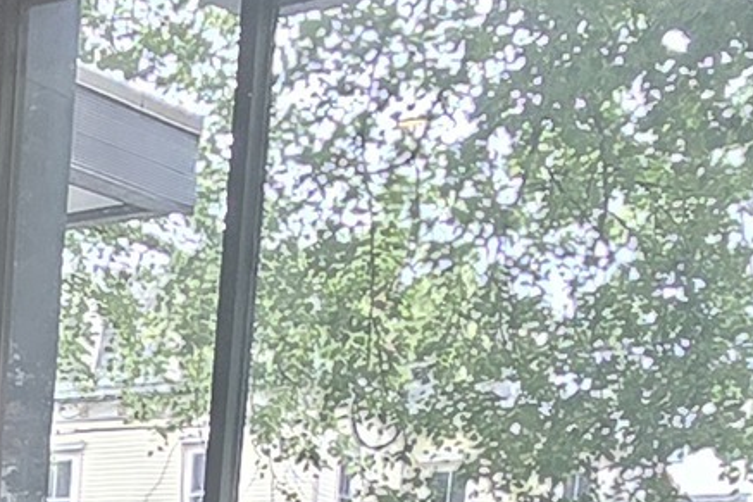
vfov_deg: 12.3
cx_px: -550
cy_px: 1080
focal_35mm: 95
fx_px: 1986
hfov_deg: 17.8
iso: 125
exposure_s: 1/60
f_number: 2.2
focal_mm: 2.2
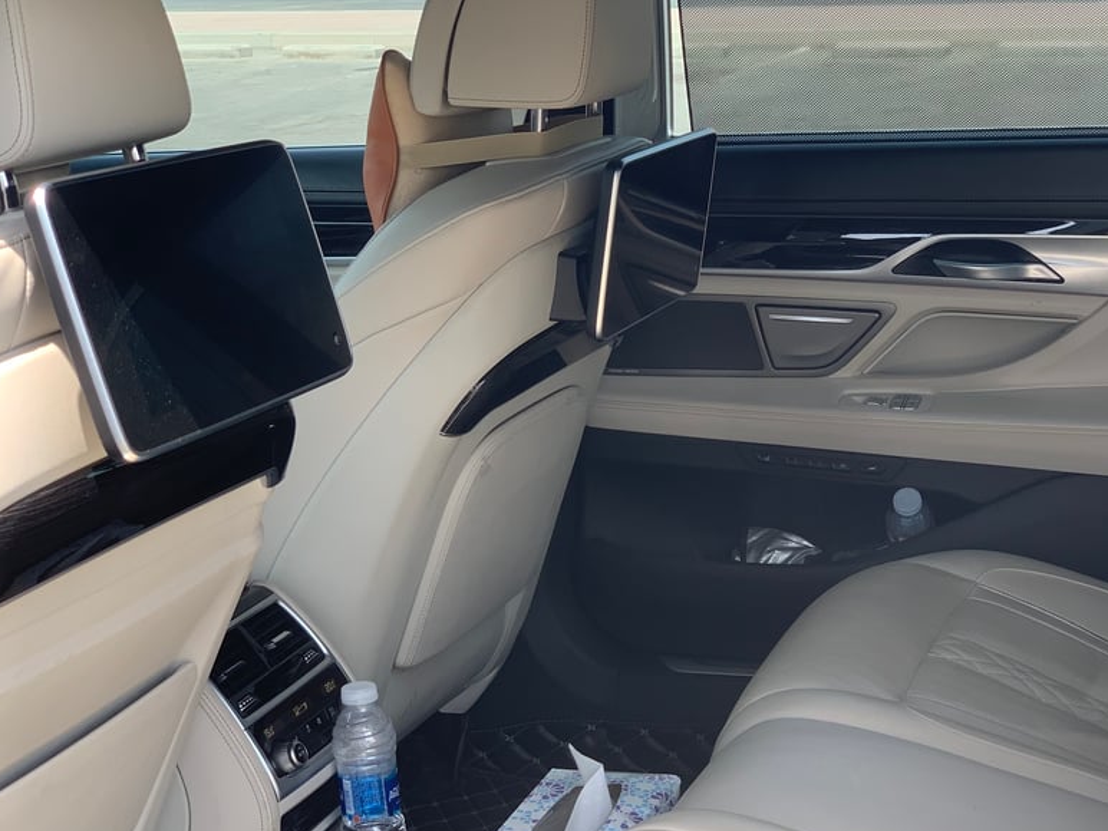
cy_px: 458
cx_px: 620
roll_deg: +0.8
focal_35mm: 69
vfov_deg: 21.3
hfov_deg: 28.1
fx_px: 2209
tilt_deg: -12.8
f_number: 2.4
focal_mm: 6
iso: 20
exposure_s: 1/122
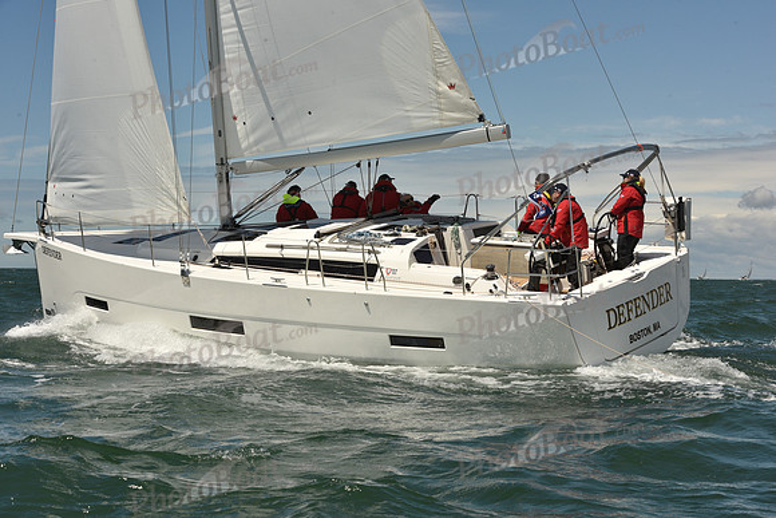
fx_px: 1509
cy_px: 259
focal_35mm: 70
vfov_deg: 19.5
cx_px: 388
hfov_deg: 28.8
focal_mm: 70
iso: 320
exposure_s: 1/800
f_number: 14
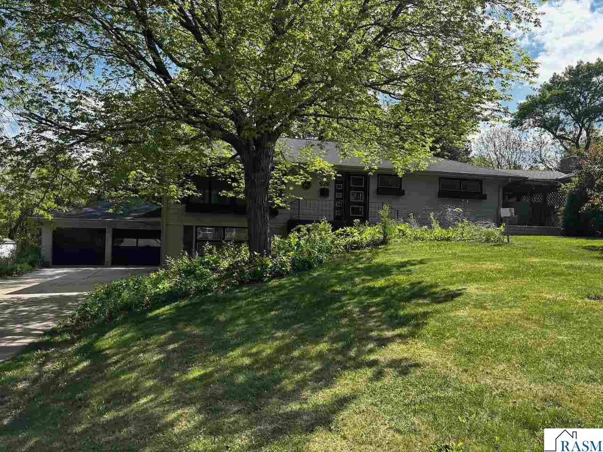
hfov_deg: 67.3
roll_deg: -1.4
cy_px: 226
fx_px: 453
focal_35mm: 26
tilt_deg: +2.1
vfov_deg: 53.1
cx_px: 302
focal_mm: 5.96
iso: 50
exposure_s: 1/1344
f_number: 1.6
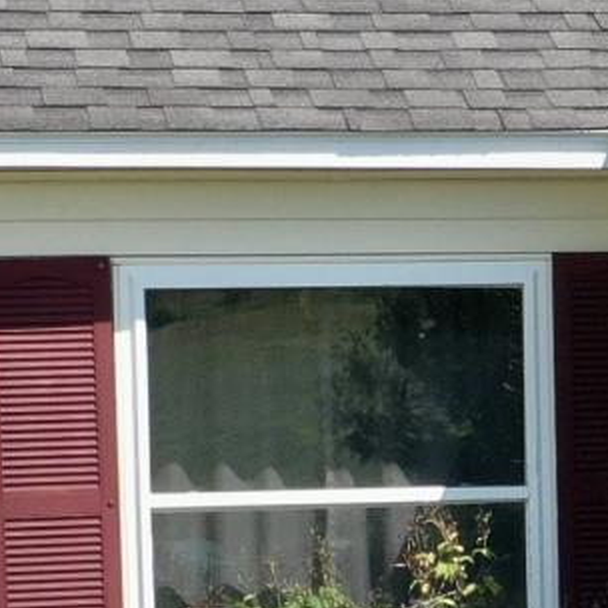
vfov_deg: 7.4
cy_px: 730
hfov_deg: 7.2
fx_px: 4670
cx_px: 1126
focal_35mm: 235
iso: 100
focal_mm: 10.26
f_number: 5.6
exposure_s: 1/320
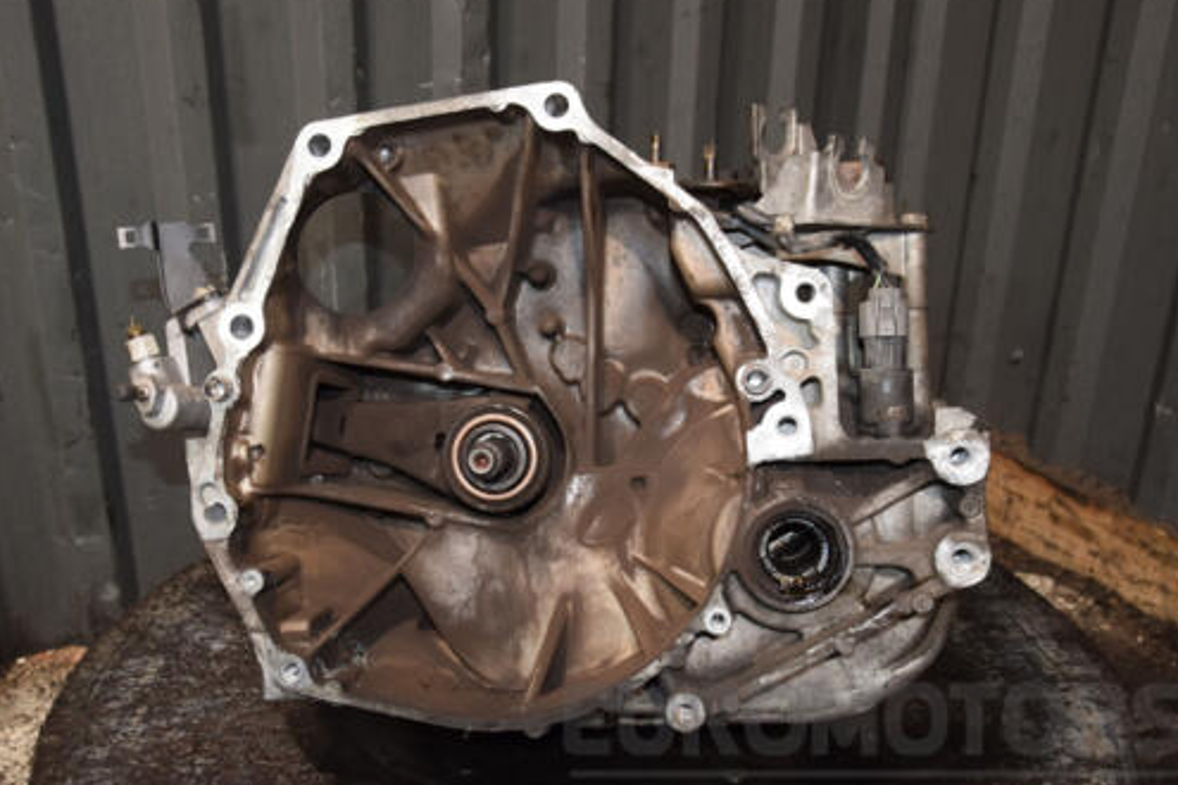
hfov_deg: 48.4
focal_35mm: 40
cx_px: 519
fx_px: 1309
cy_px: 402
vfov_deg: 33.4
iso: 800
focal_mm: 22
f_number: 5
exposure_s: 1/60
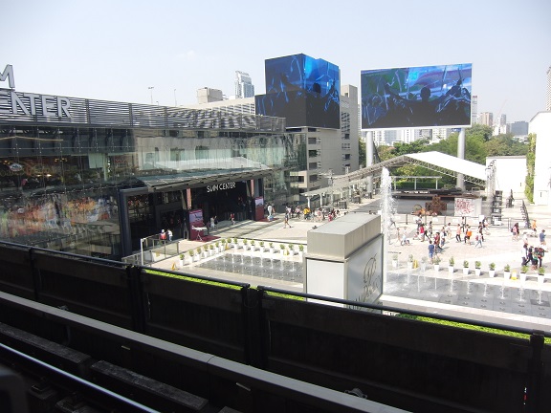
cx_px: 276
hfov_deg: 71.6
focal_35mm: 24
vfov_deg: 56.8
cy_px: 206
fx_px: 382
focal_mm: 4.3
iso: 100
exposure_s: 1/640
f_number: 3.2
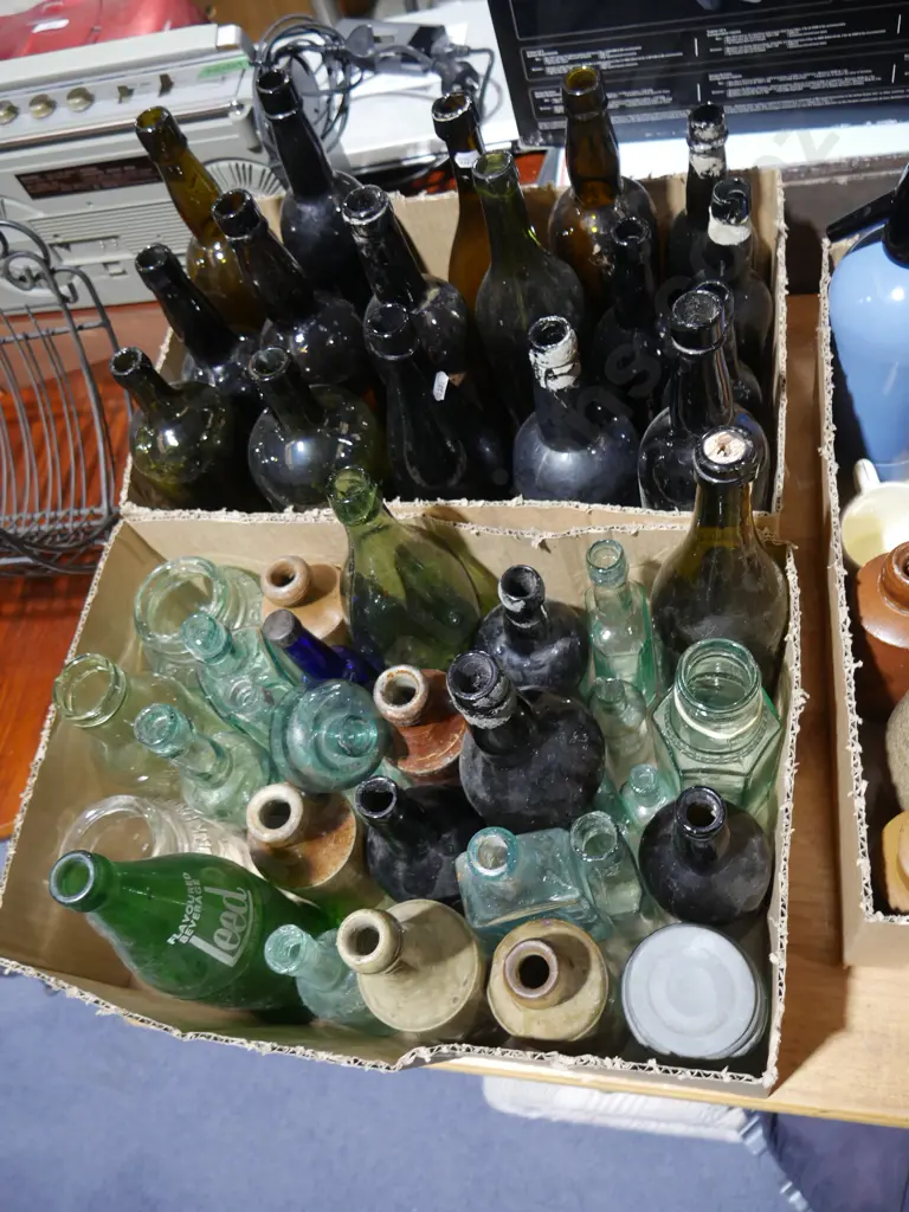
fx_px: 980
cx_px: 454
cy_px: 606
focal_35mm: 28
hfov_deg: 49.7
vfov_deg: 63.4
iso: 640
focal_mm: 14
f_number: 3.5
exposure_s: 1/60
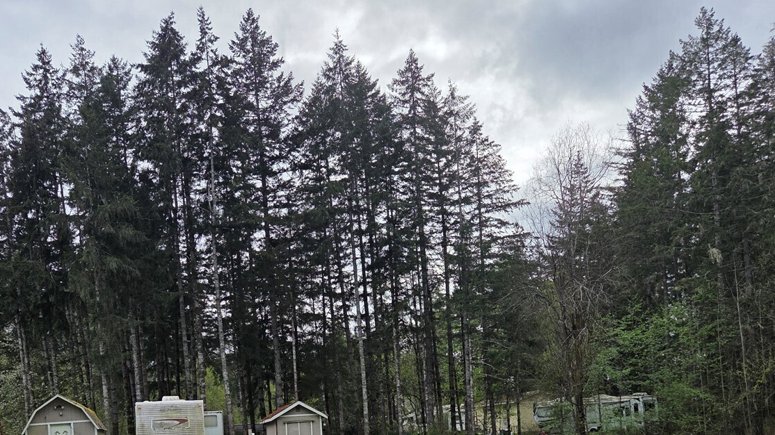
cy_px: 399
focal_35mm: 36
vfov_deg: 31.2
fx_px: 740
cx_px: 360
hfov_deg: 55.3
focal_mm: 5.4
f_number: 1.8
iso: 80
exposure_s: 1/5862
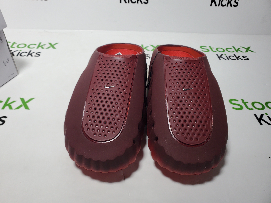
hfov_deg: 67.3
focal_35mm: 26
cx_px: 136
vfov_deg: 53.1
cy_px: 102
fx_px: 204
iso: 50
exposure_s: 1/201
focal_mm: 4.3
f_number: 2.4
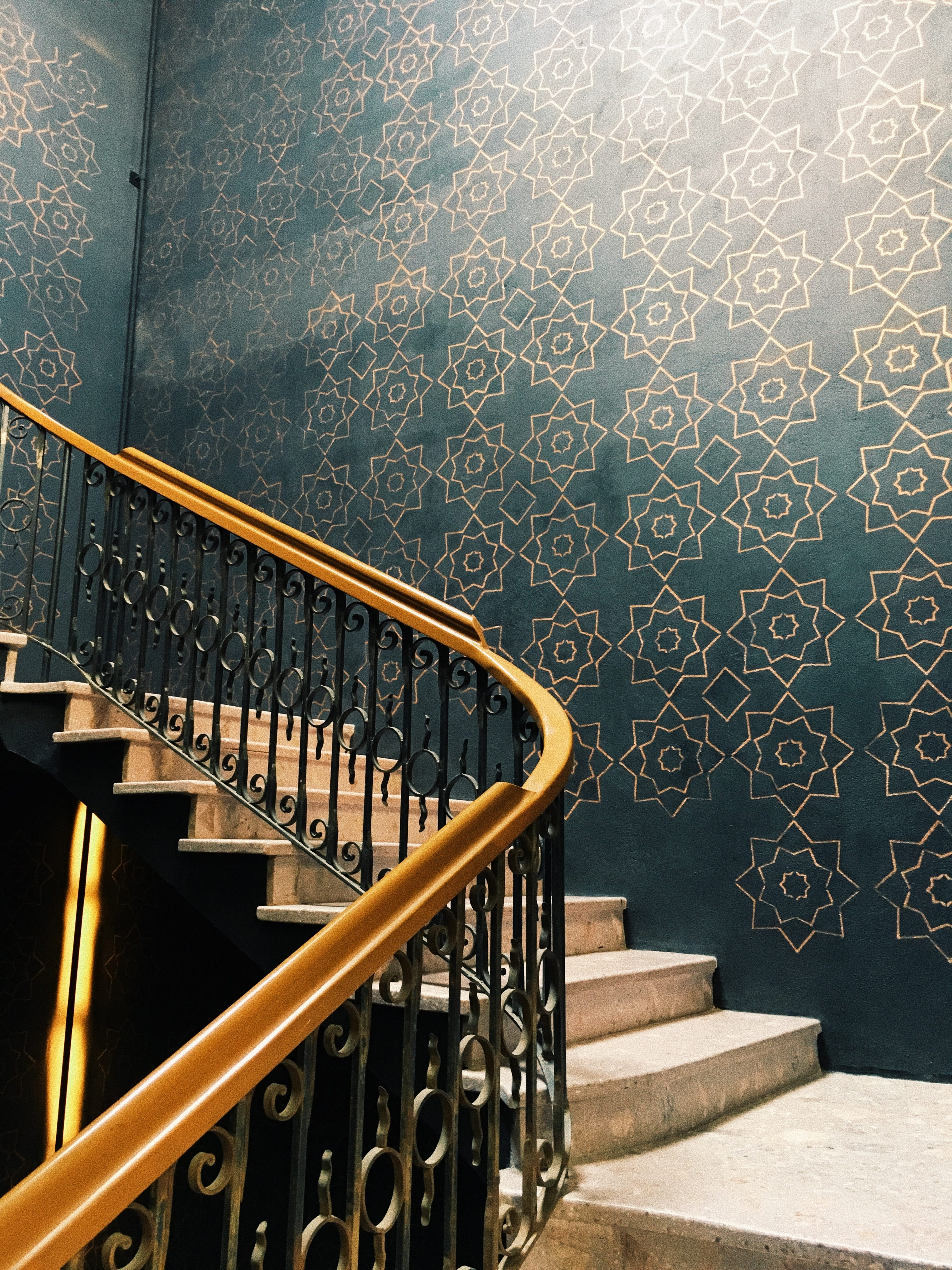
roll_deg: -1.2
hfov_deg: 48.2
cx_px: 476
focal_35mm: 29
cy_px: 635
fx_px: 1063
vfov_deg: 61.7
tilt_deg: +10.6
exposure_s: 1/30
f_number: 2.2
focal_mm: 4.15
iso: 160
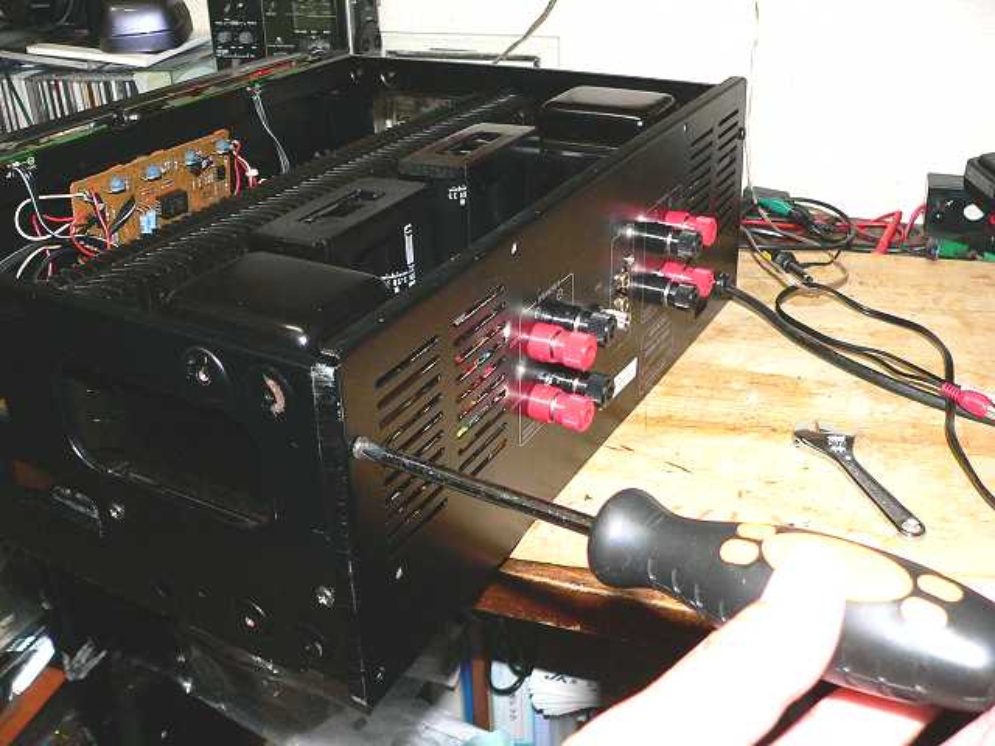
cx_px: 498
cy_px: 373
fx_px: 1035
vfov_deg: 39.7
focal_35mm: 36
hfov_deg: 51.4
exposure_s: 1/60
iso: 400
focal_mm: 6
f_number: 2.8
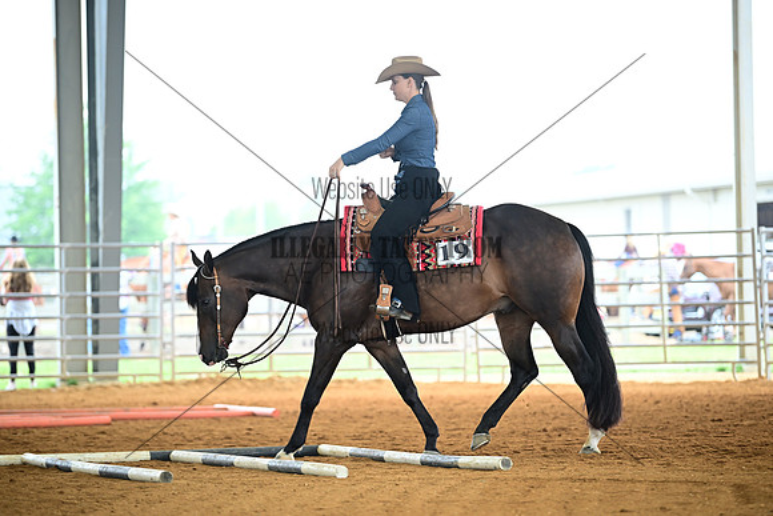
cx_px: 386
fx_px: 3544
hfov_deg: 12.4
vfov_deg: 8.3
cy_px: 258
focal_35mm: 165
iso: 640
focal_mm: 165
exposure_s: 1/309
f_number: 2.8
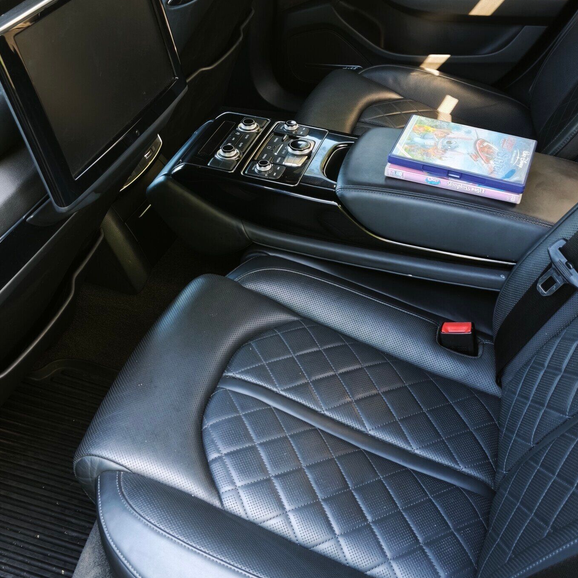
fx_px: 737
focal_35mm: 39
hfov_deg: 42.8
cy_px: 261
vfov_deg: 42.8
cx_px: 259
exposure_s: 1/50
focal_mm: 5.35
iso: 250
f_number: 1.7
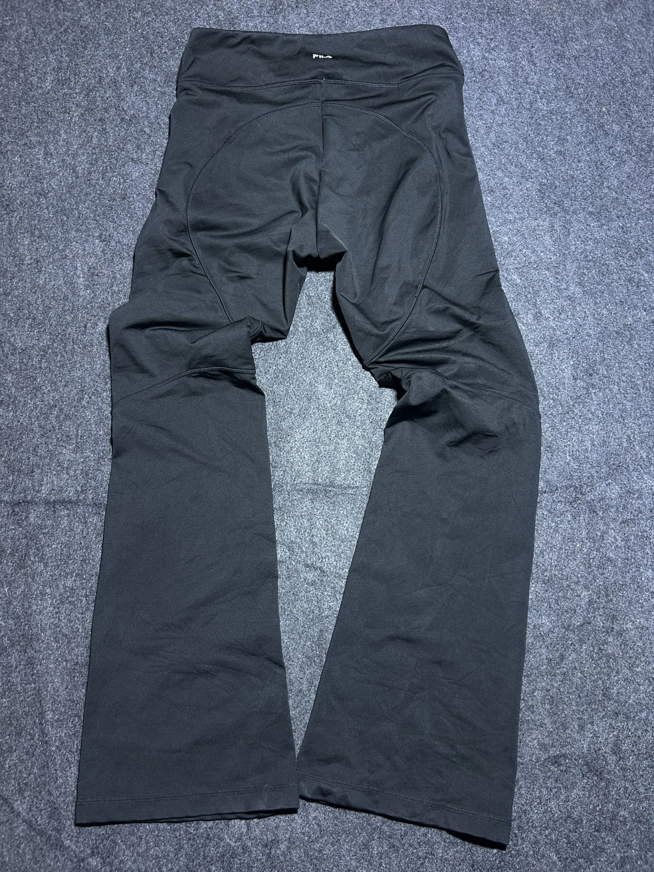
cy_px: 436
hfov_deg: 53.1
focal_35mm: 26
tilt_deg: -54.3
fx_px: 655
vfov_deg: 67.3
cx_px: 327
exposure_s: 1/50
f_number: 1.5
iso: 160
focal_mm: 5.7
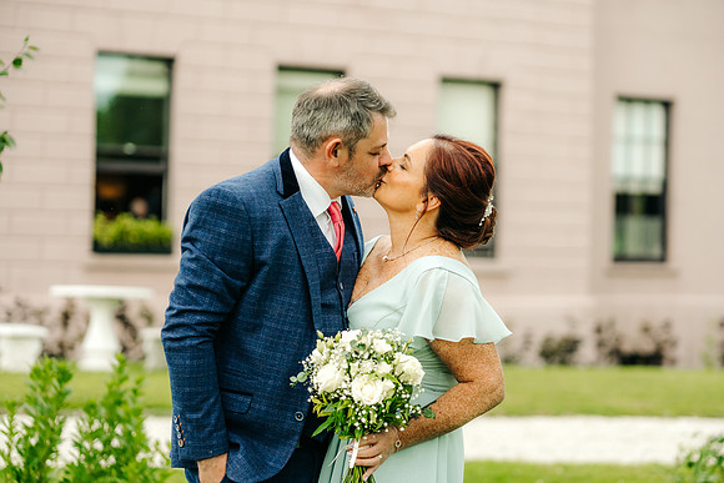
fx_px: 1710
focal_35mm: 85
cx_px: 362
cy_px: 242
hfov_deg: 23.9
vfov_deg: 16.1
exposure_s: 1/1000
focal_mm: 85
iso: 500
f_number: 2.5
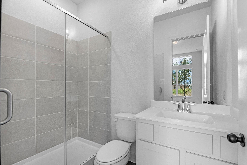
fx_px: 103
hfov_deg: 100.3
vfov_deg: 77.3
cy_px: 86
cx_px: 131
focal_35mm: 15
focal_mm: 14
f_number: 9
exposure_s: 1/25
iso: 250
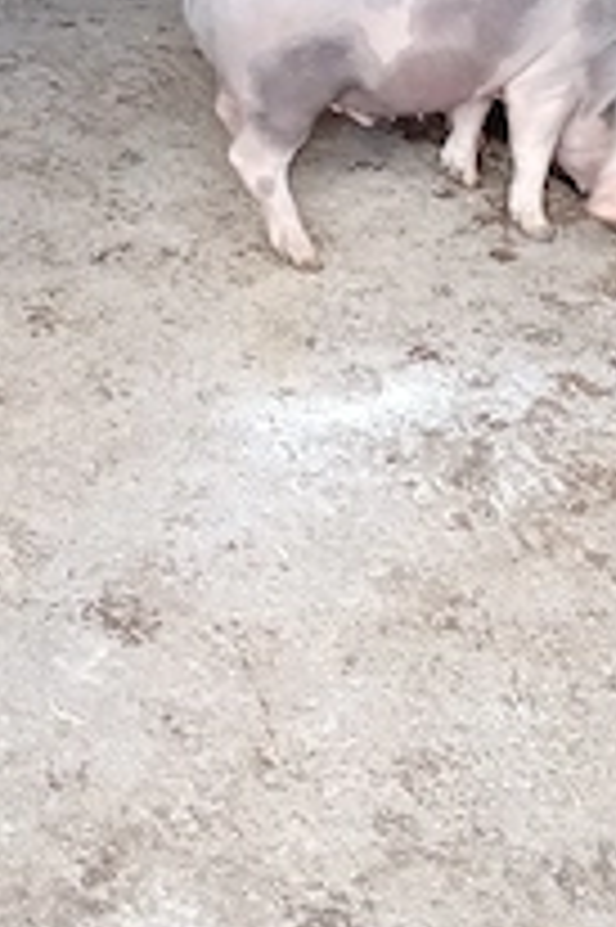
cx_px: 274
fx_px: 2031
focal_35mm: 79
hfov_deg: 17.2
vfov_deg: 24.8
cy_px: 52
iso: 165
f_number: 1.8
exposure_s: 1/33.4
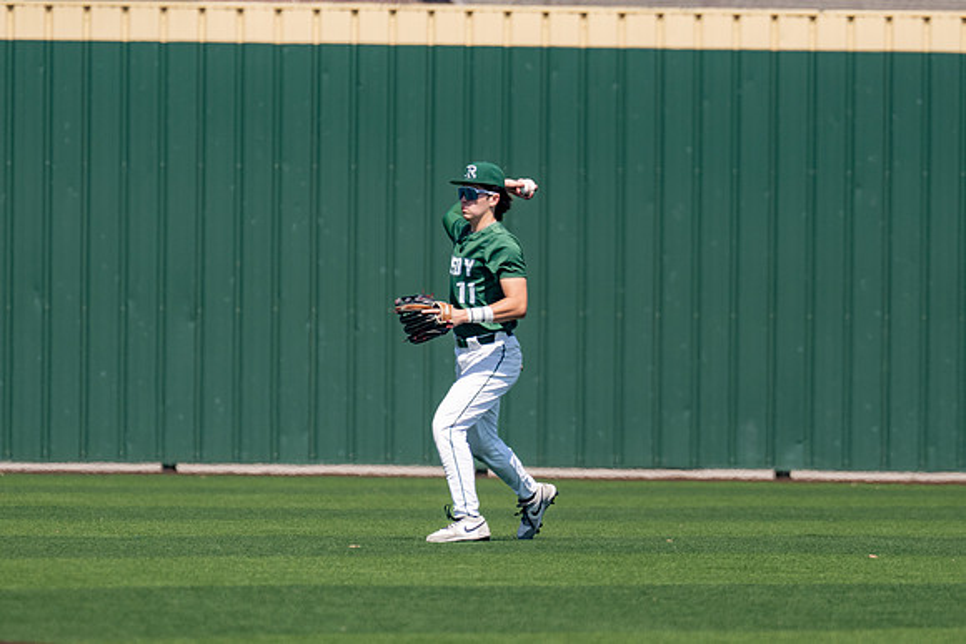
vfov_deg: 2.7
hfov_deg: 4.0
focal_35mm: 513
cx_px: 513
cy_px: 345
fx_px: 13768
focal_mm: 280
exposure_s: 1/3200
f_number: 4
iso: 320
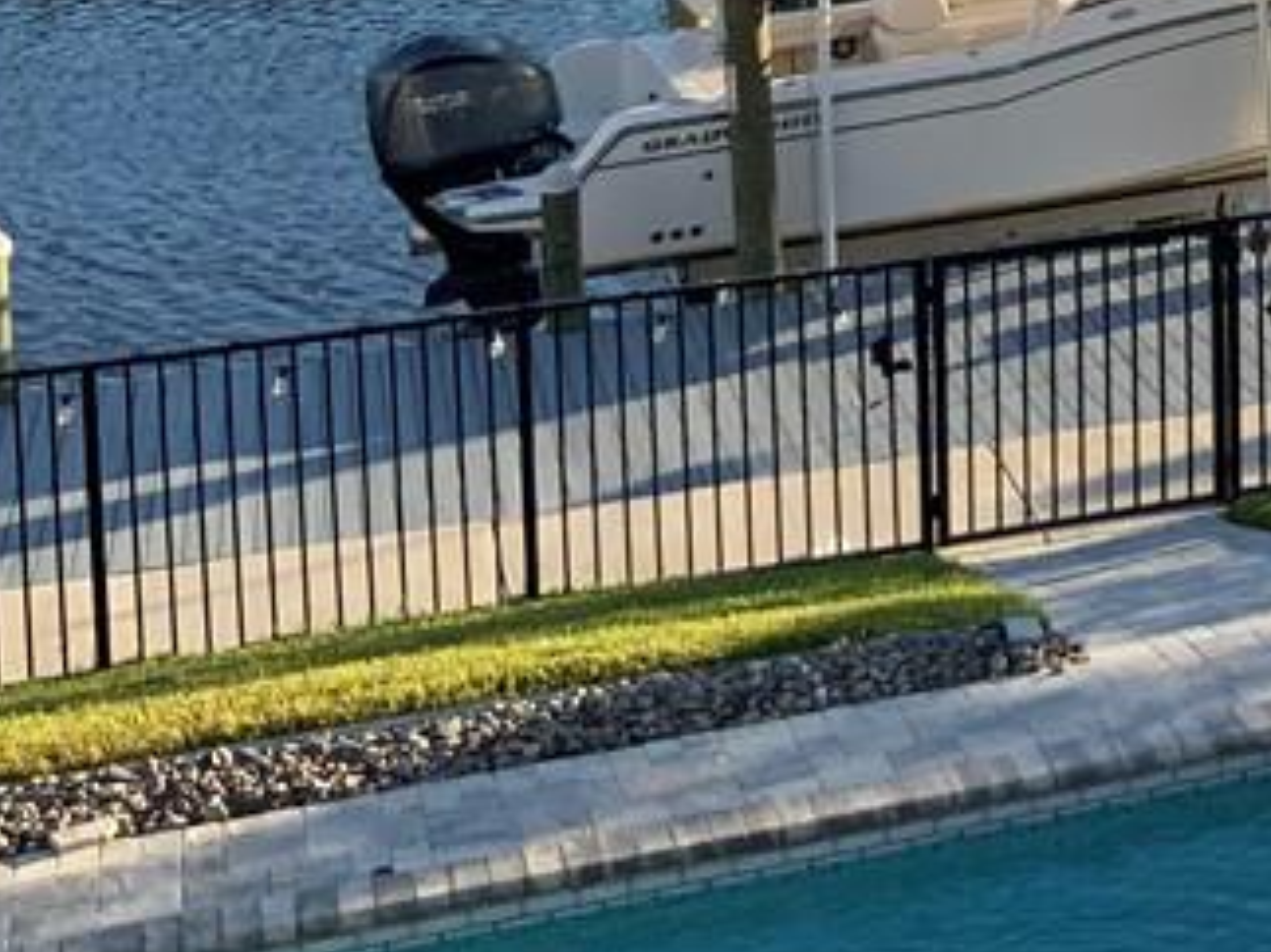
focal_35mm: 92
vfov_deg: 15.0
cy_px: -413
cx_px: 1783
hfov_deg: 19.2
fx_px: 3377
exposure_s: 1/1786
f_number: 1.8
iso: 16
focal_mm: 3
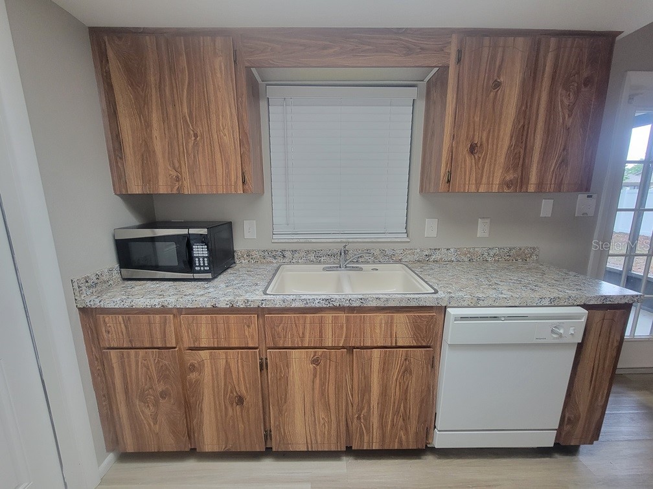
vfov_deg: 89.9
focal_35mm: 13
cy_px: 244
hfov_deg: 106.2
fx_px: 245
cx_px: 326
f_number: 2.2
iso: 320
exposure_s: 1/30
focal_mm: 2.2
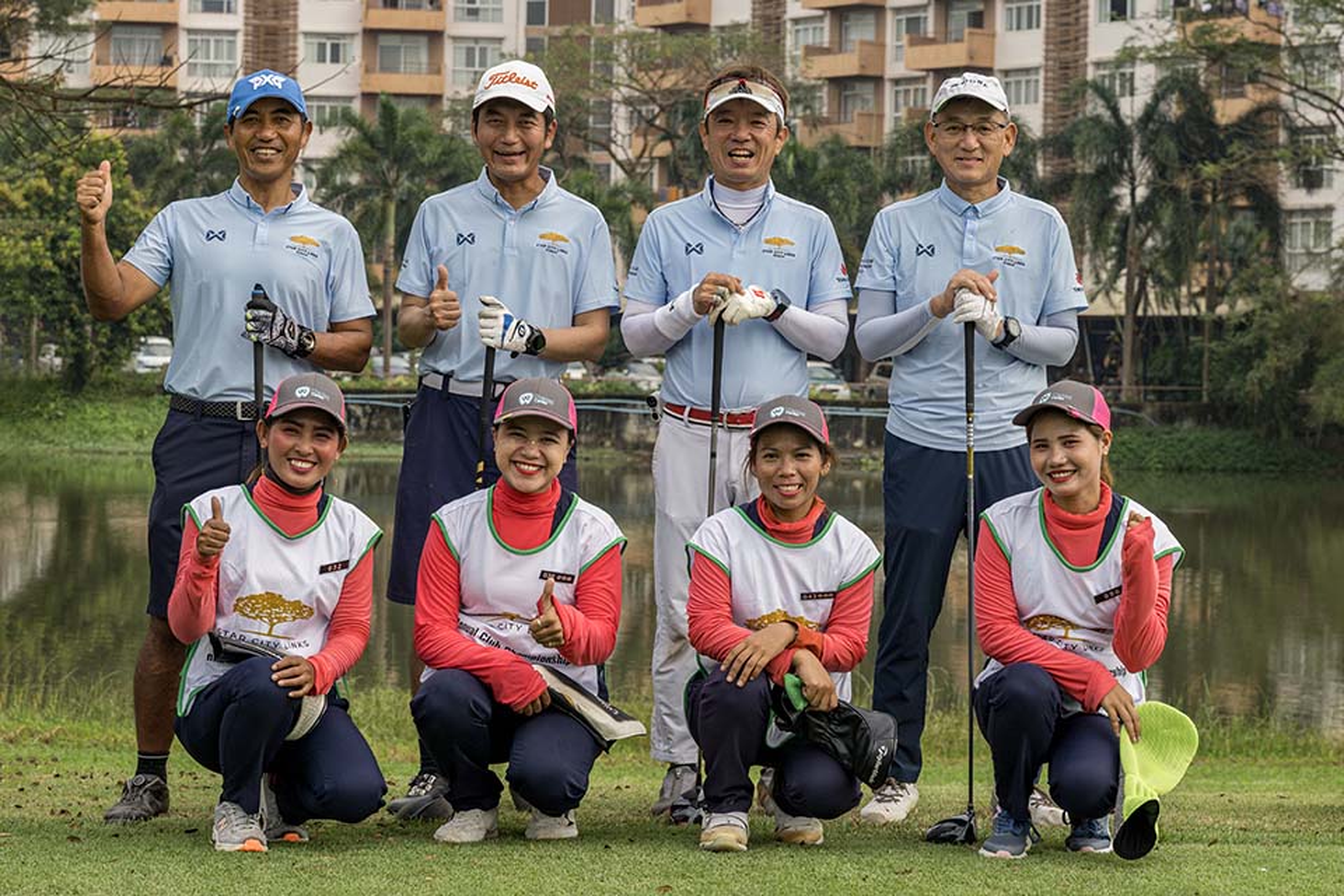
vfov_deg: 19.5
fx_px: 2613
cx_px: 672
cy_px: 448
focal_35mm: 70
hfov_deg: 28.8
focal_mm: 70
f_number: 7.1
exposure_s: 1/400
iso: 360
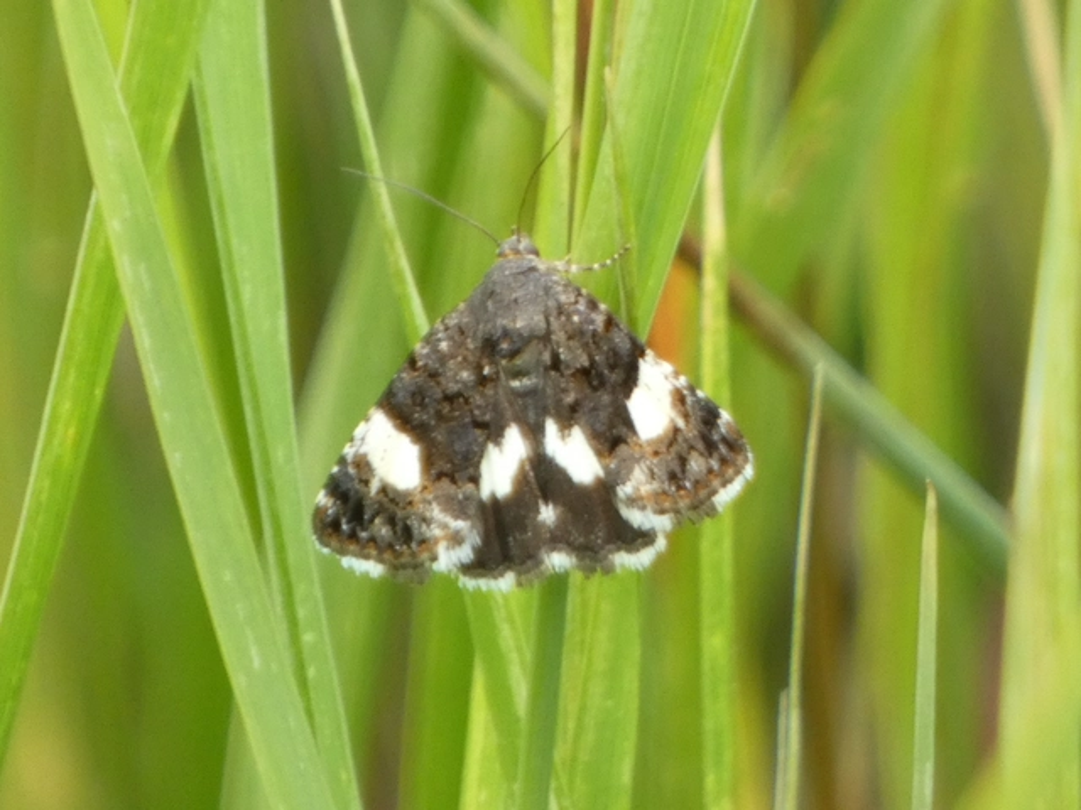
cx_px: 540
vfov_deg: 1.2
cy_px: 405
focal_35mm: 1196
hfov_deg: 1.7
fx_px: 37349
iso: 320
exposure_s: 1/125
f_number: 5.9
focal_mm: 214.2
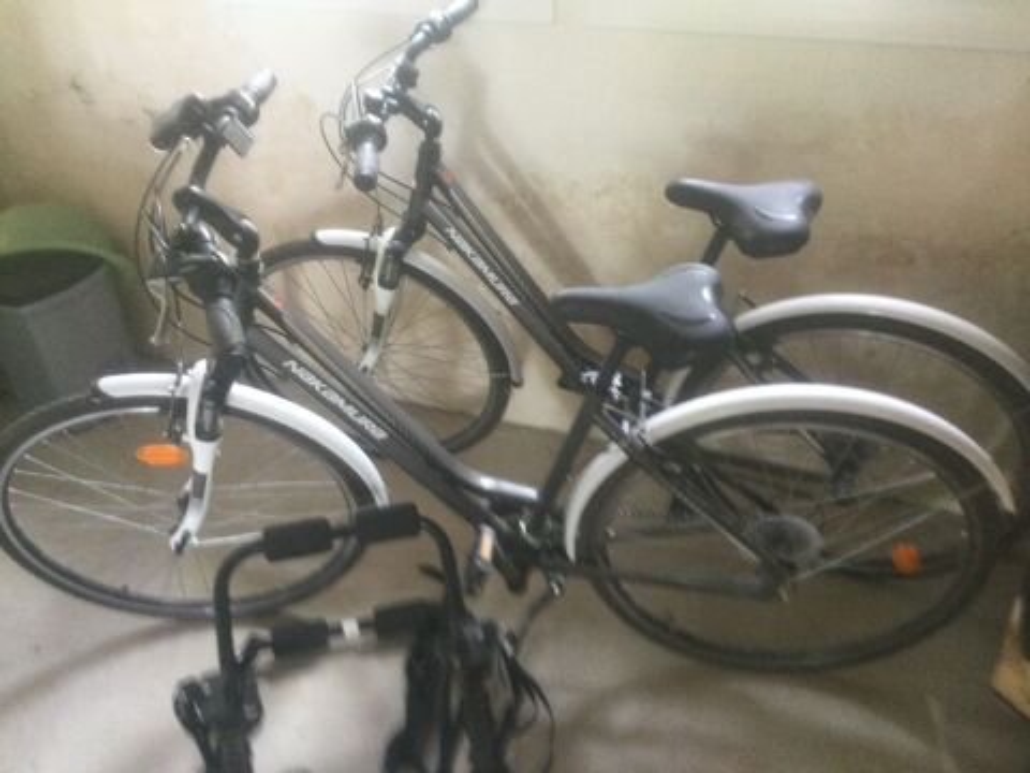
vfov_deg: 45.4
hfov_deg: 58.4
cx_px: 515
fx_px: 922
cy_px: 386
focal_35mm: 31
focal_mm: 3.3
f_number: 2.4
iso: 160
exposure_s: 1/33
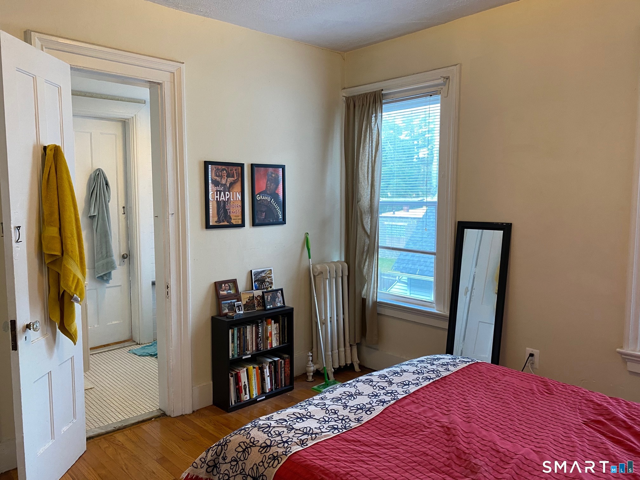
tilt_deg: -5.1
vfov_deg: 53.1
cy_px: 240
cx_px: 320
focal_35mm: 26
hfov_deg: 67.3
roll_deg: +0.0
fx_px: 481
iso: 160
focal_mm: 4.25
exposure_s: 1/60
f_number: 1.8
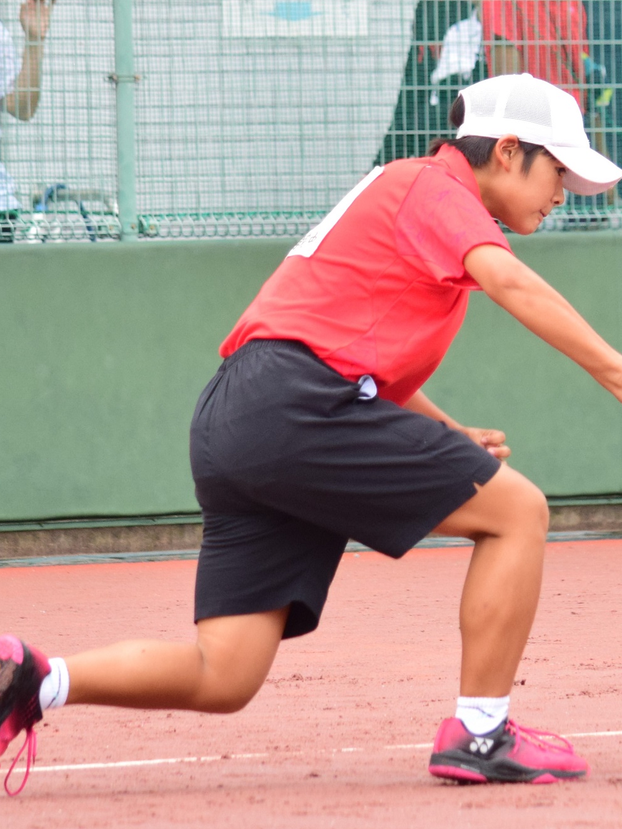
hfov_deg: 6.2
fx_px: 5723
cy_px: 415
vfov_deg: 8.3
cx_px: 361
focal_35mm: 239
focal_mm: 110
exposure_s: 1/1250
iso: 800
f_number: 4.8
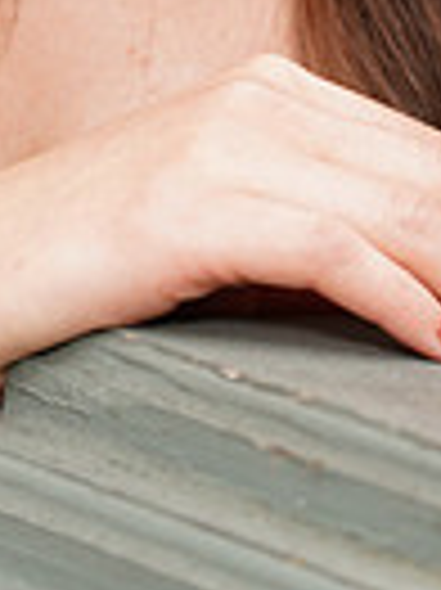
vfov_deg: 2.9
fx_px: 11468
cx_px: 133
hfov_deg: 2.2
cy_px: -622
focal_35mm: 674
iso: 100
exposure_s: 1/100
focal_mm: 158
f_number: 4.5
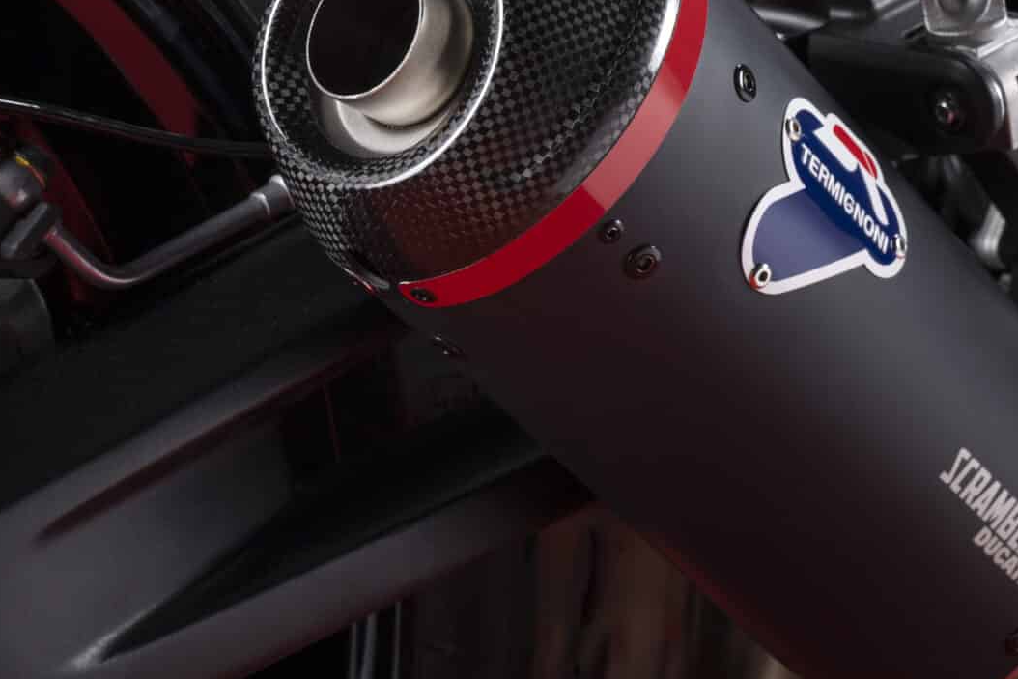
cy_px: 295
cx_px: 789
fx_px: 3846
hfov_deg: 15.0
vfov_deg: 10.1
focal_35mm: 136
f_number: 11
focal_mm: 70
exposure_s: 1/160
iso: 100
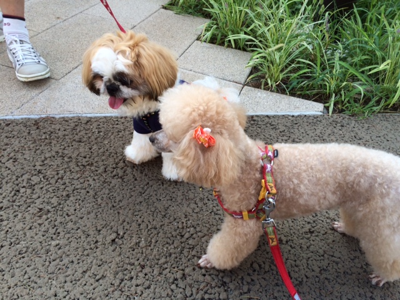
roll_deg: -8.9
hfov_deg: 61.7
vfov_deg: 48.2
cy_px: 150
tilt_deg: -42.9
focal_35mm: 29
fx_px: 335
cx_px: 200
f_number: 2.2
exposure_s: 1/419
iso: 32
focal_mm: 4.15
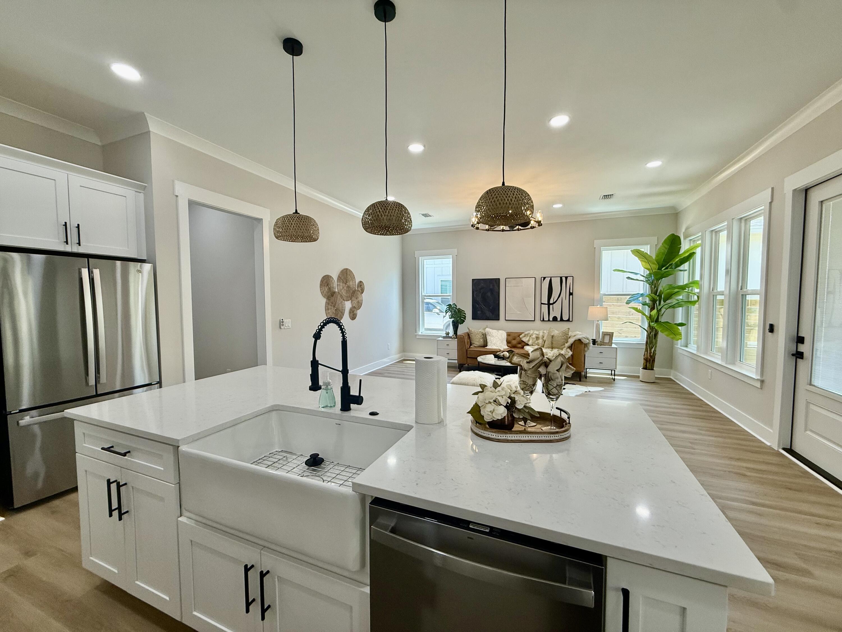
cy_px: 316
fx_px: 341
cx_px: 421
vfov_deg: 85.7
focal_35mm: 14
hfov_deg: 102.1
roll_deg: +0.5
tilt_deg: -2.4
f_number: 2.2
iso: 80
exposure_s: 1/120
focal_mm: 2.22
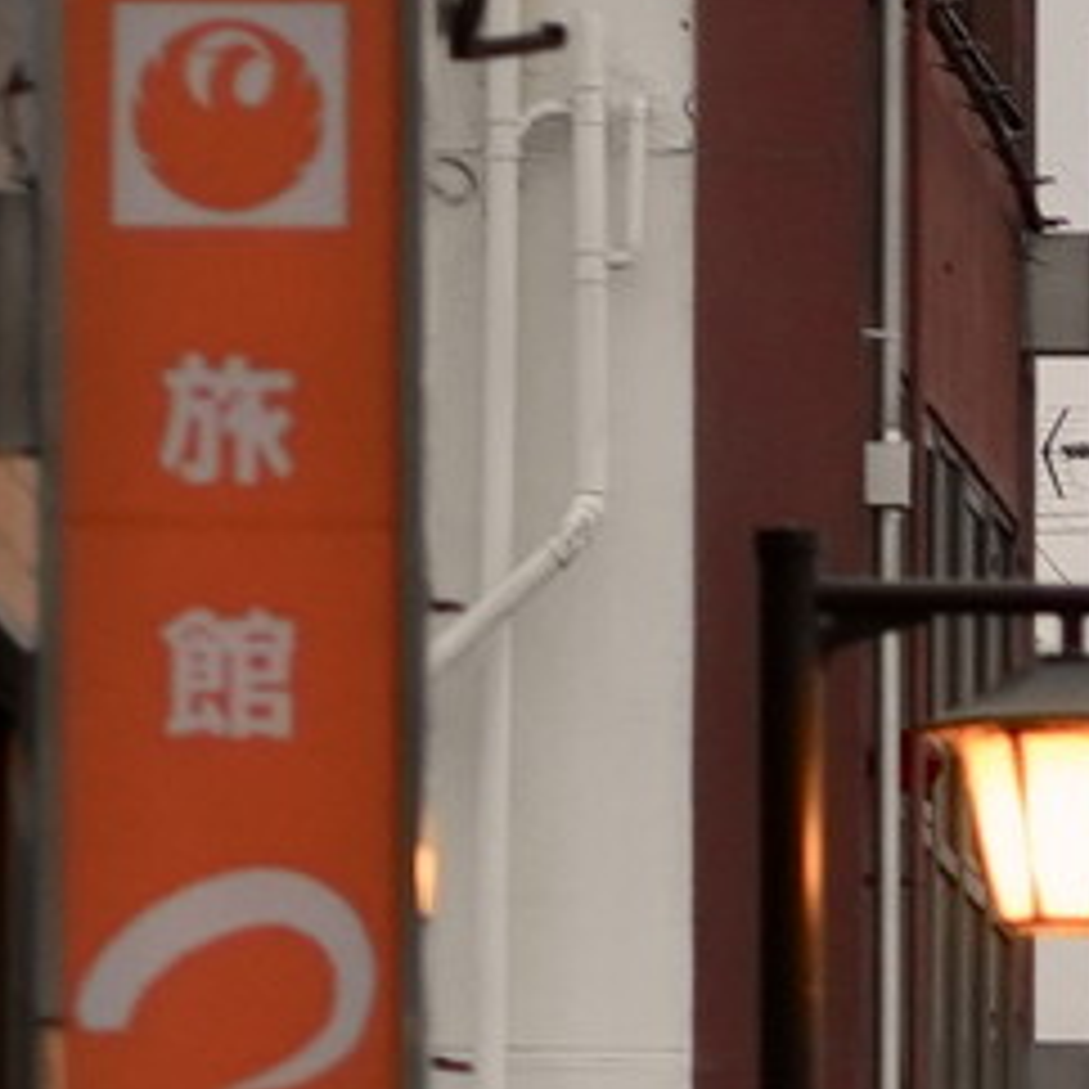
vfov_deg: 1.7
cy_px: 1856
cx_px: 2403
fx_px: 37550
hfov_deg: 1.7
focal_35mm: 1055
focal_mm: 100
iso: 400
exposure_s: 1/250
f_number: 2.8
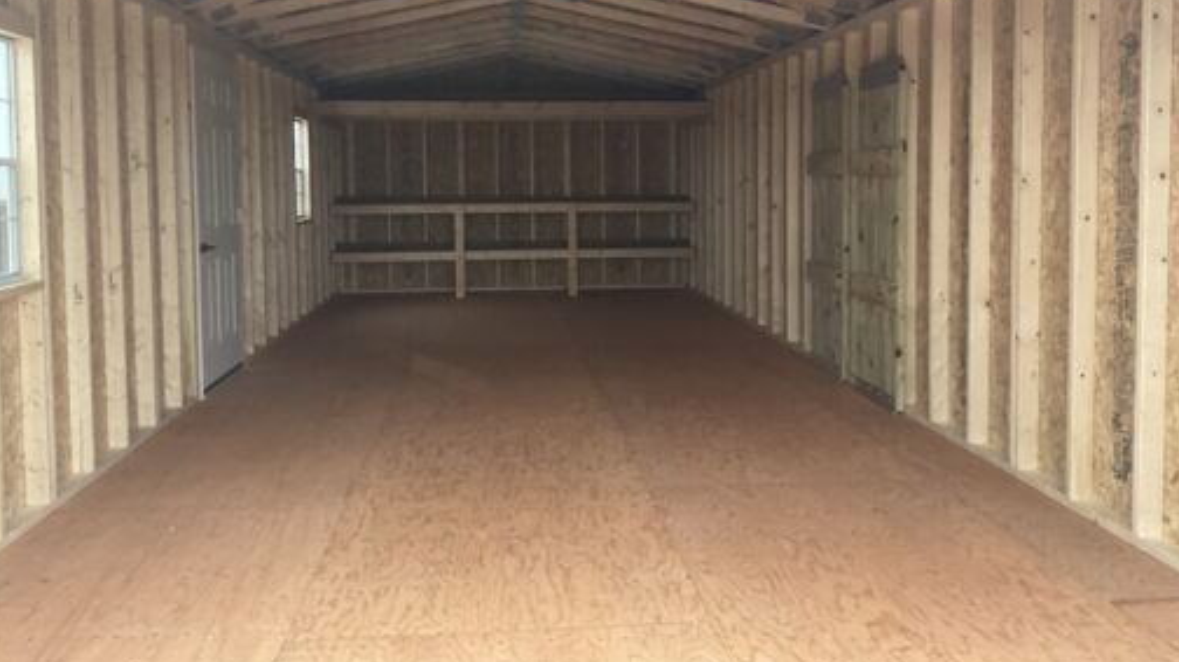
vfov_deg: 36.3
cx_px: 587
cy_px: 226
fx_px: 1000
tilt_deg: -0.5
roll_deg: +0.7
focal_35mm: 32
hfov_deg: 61.0
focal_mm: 3
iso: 100
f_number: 1.8
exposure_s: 1/60
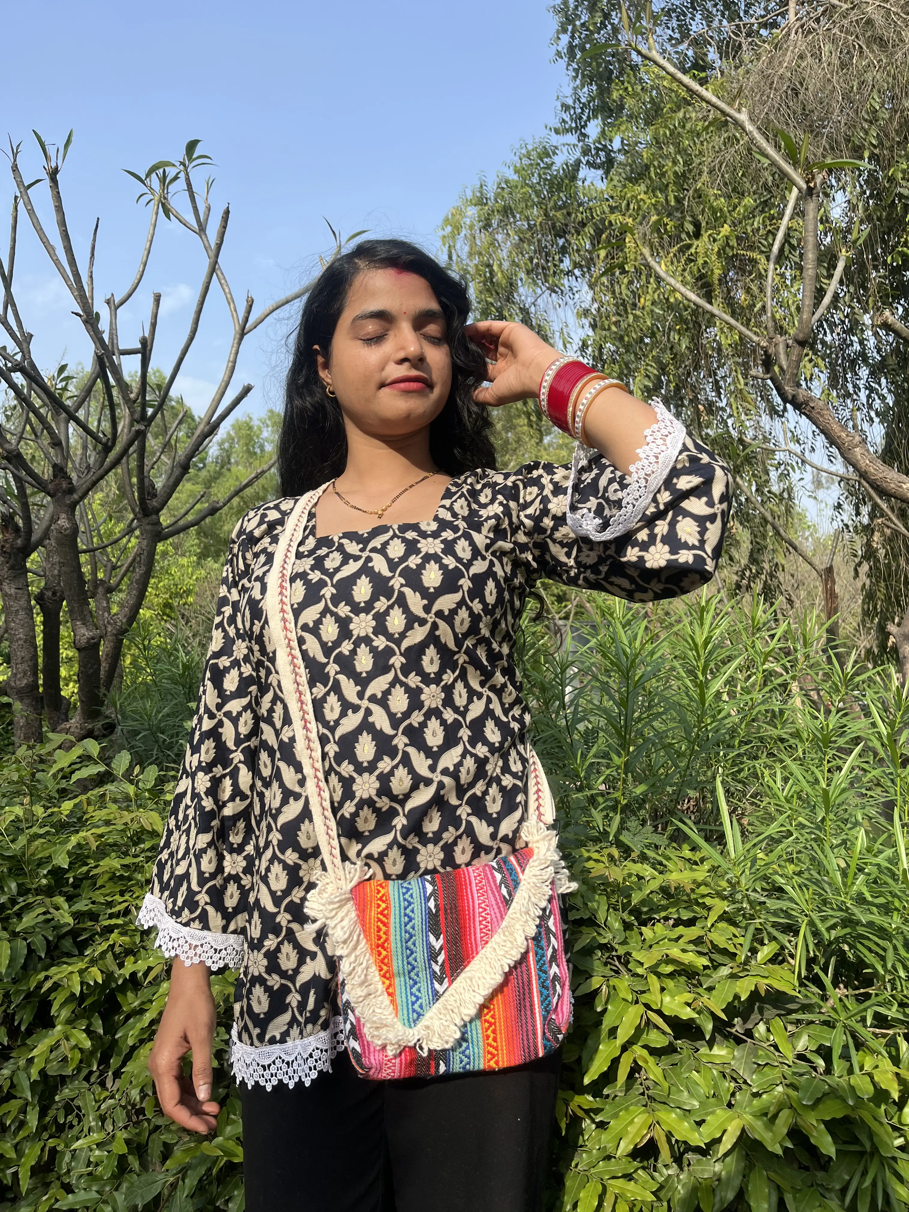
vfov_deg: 67.3
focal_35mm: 26
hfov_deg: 53.1
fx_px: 910
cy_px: 606
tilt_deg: +5.5
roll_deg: +2.1
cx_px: 454
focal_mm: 5.1
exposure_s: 1/1404
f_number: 1.6
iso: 50
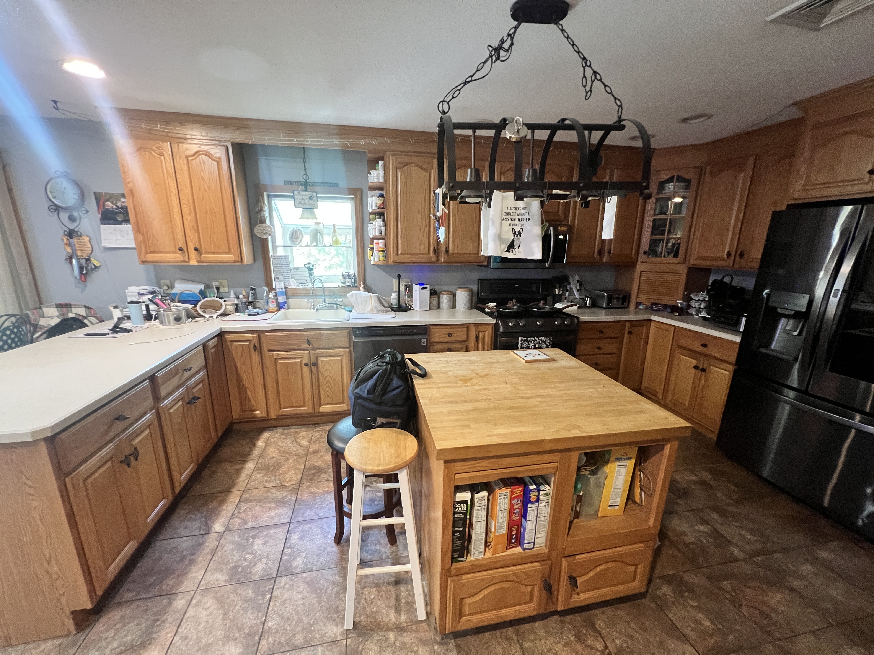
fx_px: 328
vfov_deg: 89.9
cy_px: 328
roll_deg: -0.4
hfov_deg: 106.2
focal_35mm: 13
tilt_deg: -14.1
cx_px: 437
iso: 640
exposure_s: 1/60
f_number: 1.8
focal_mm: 1.57
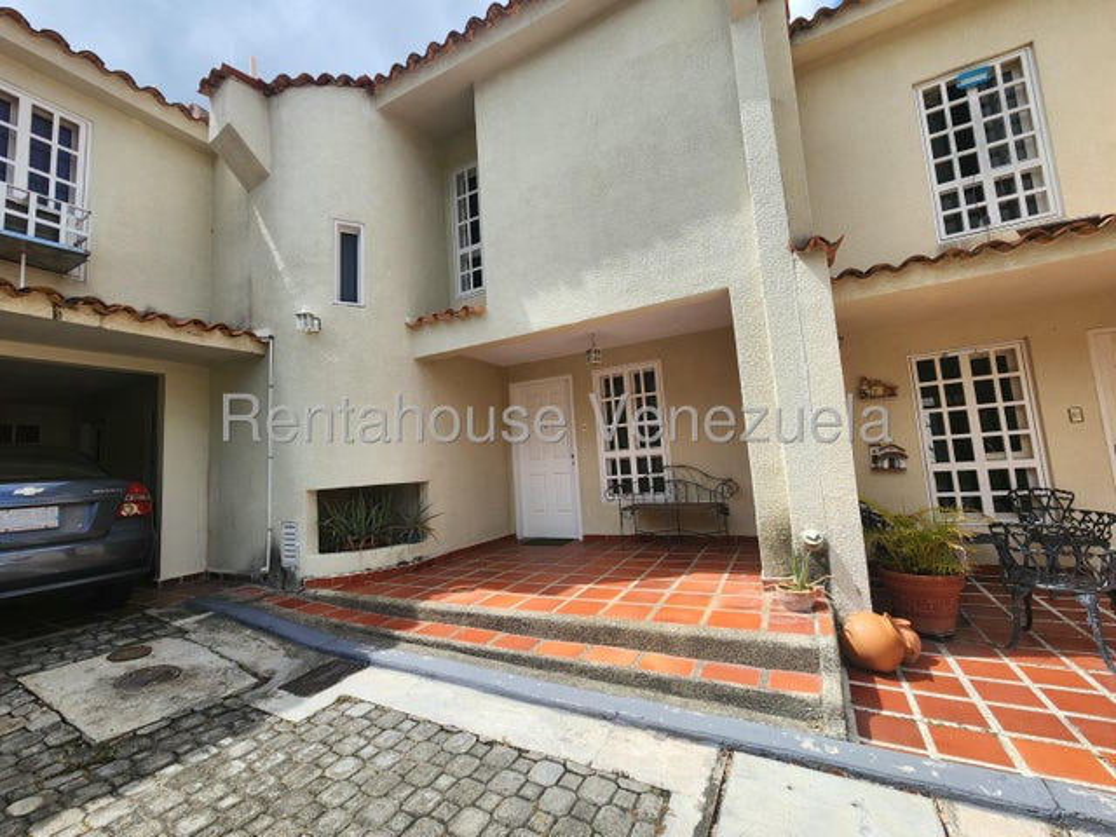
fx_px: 419
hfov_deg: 106.2
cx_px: 558
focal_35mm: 13
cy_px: 418
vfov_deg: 89.9
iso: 50
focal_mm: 2.2
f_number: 2.2
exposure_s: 1/1449
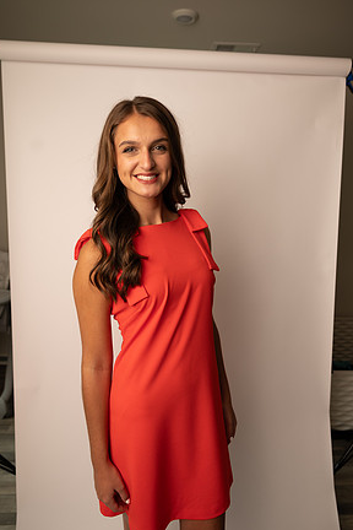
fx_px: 368
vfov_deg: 71.5
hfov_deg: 51.3
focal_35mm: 25
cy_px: 274
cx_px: 175
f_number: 3.2
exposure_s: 1/160
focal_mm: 24
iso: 100
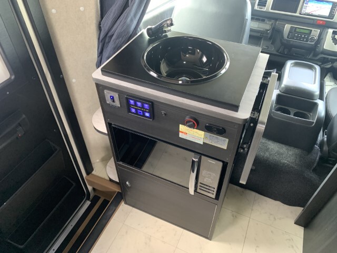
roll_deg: -0.4
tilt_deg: -44.5
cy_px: 126
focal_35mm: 26
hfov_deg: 67.3
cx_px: 168
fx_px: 253
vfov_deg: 53.1
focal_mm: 4.25
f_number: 1.8
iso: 200
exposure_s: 1/60
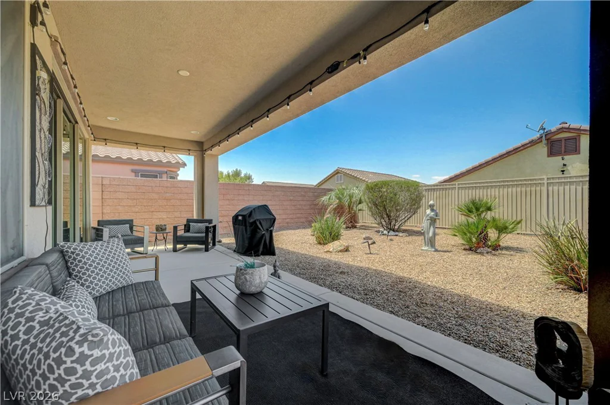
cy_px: 202
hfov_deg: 104.3
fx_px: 237
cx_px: 305
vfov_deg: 81.1
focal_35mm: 14
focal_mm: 14
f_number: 8
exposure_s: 1/400
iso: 800
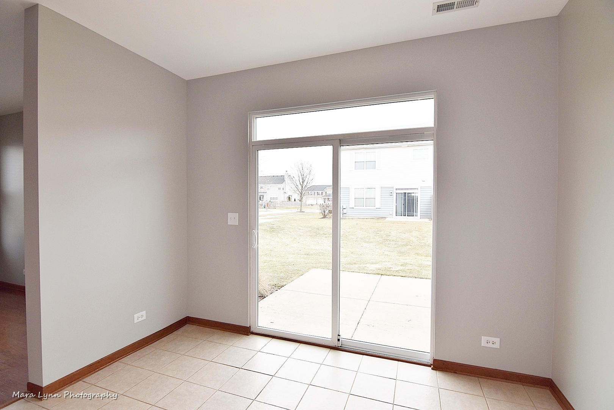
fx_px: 281
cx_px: 307
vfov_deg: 72.1
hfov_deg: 95.0
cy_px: 205
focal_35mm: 16
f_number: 5.6
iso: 220
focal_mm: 11
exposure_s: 1/125
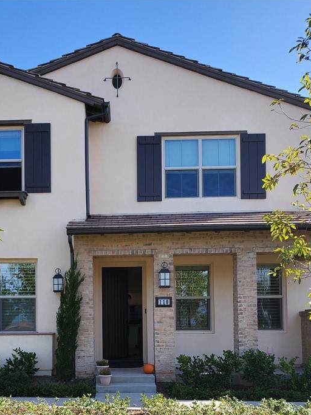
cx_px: 95
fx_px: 467
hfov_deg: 36.3
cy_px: 309
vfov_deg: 46.2
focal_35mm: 39
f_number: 2.4
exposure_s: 1/845
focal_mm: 4.3
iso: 50
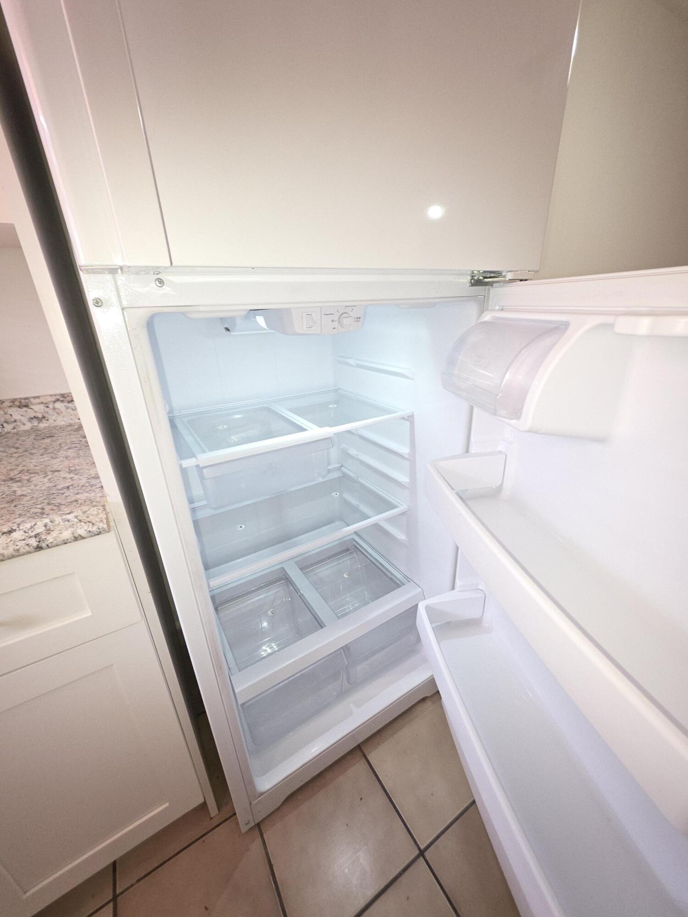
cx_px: 344
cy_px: 458
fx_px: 345
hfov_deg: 89.9
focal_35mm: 13
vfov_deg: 106.2
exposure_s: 1/60
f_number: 1.9
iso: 100
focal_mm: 2.2
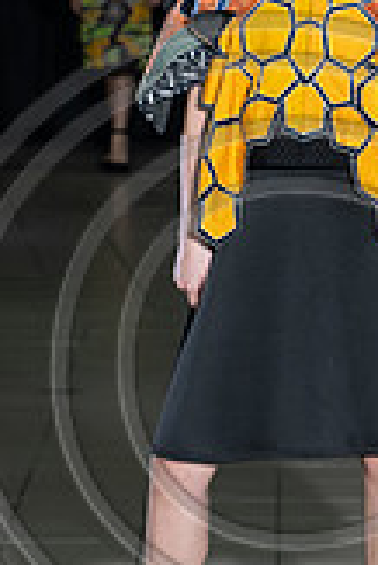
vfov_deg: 7.1
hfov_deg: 4.7
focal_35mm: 290
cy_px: 360
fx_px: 4557
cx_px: 270
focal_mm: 105
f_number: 5.6
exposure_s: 1/160
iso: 1250
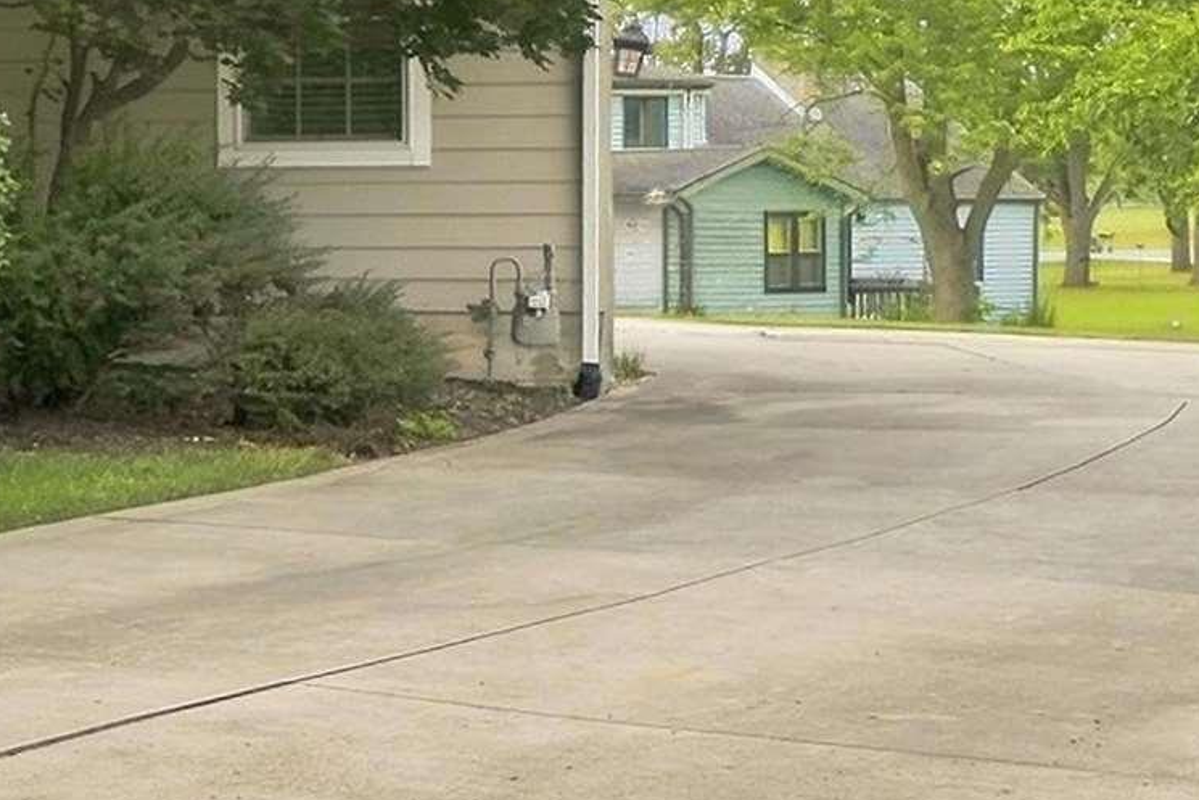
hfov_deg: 16.2
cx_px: -1151
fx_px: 3298
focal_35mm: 99
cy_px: -450
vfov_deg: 13.0
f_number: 8
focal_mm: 24
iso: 640
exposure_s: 1/400
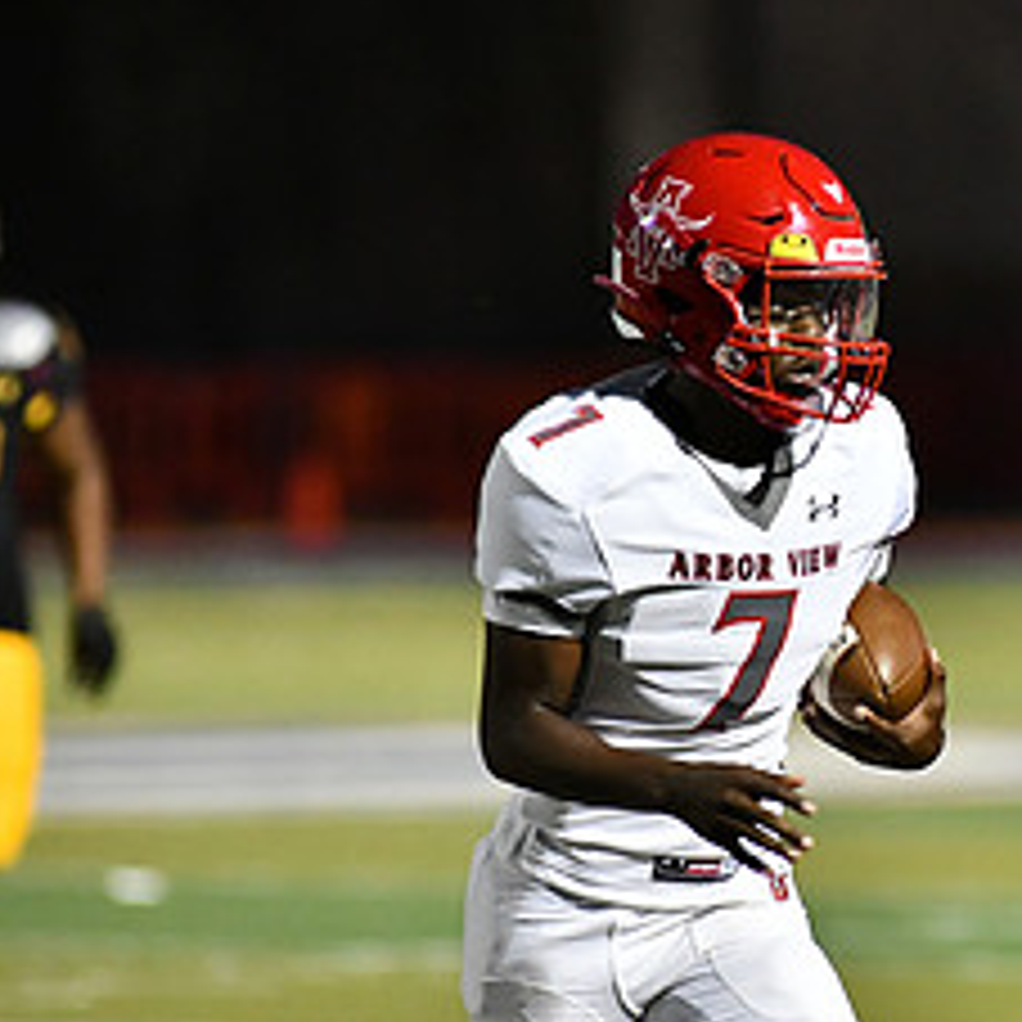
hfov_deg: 2.7
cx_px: 905
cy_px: 655
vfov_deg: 2.7
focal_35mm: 652
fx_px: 21778
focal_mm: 300
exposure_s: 1/1250
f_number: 4
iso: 6400
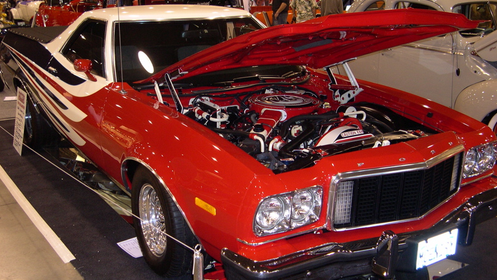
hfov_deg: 48.4
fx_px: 554
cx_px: 248
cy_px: 143
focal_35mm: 42
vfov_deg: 28.4
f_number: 2.8
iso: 171
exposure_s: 1/60
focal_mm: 8
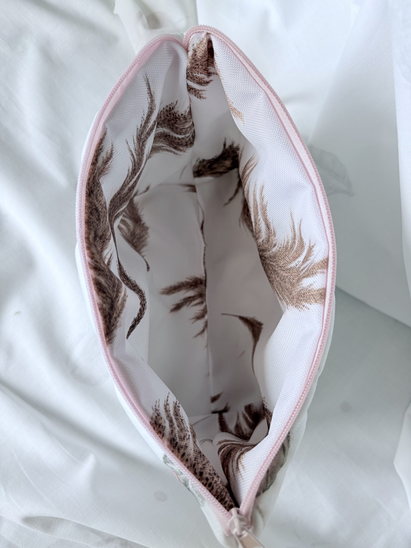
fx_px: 412
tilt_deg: -80.8
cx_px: 206
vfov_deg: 67.3
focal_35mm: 26
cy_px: 274
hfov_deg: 53.1
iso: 40
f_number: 1.6
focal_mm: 5.96
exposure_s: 1/121
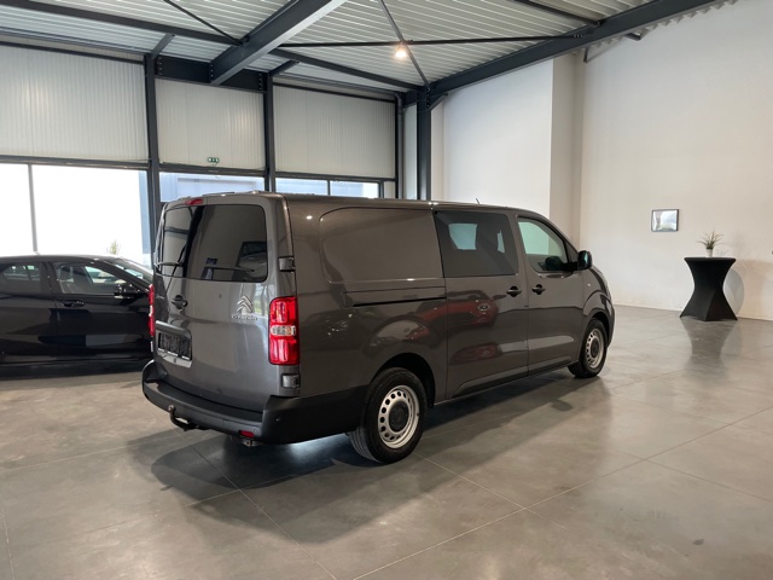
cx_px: 386
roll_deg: +0.7
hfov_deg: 67.3
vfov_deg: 53.1
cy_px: 290
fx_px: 581
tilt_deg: -6.4
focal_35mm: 26
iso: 125
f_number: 1.6
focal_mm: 4.2
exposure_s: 1/100
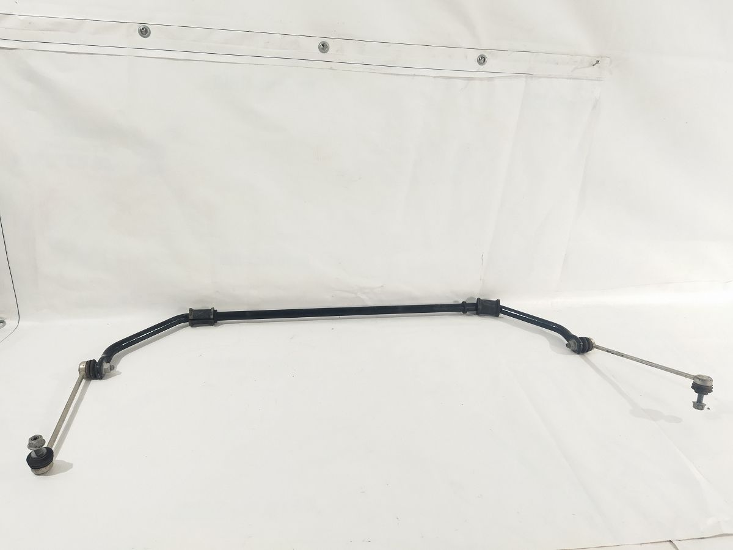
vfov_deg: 51.4
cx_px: 366
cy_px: 275
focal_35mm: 27
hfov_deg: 65.3
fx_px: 572
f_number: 1.79
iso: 236
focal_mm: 4.71
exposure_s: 1/50
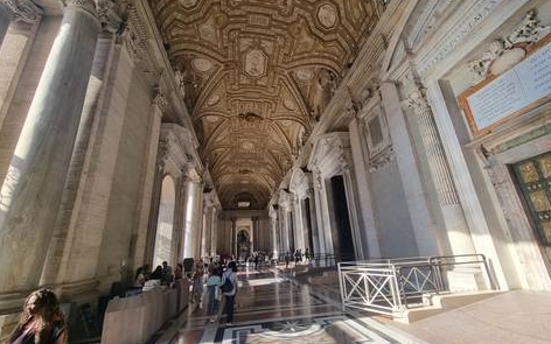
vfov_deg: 78.6
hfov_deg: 105.3
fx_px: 210
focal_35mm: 14
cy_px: 177
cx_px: 278
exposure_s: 1/405
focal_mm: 2.2
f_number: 2.2
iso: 50
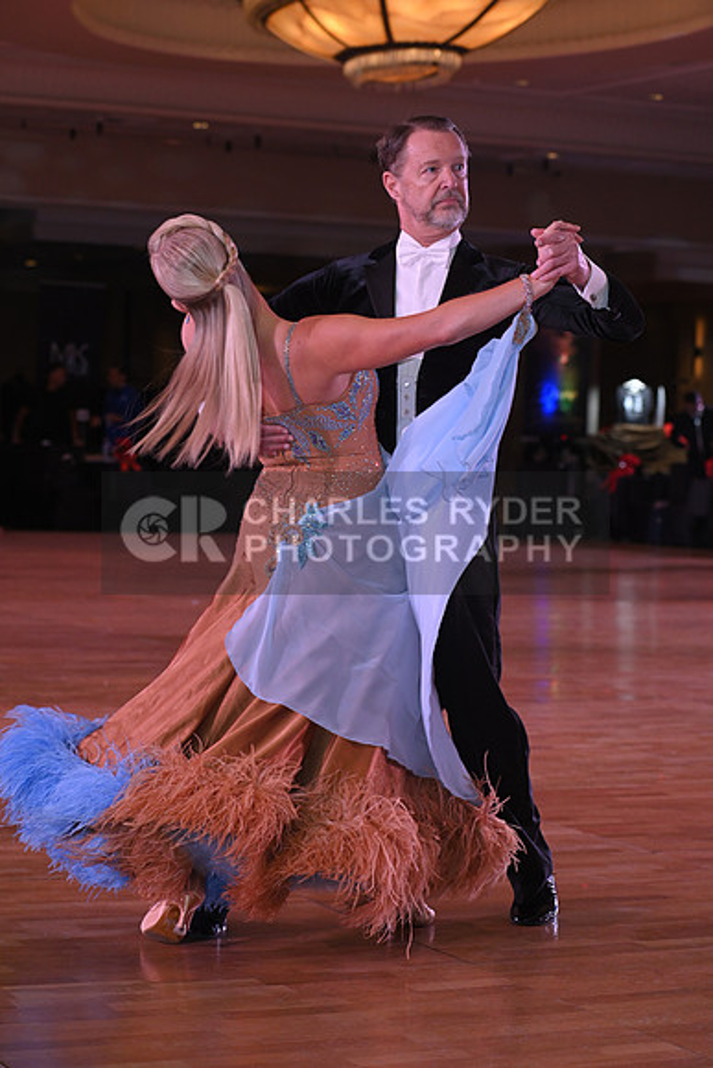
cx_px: 356
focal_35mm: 86
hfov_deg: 15.9
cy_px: 534
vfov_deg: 23.6
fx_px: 2553
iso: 1250
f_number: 5.6
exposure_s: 1/200
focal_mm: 86
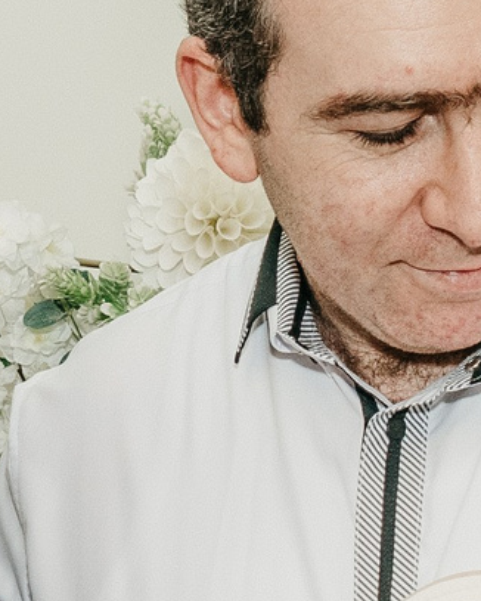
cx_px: -269
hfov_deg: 6.7
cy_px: 468
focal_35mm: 229
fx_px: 4072
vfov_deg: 8.4
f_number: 4.5
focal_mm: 26
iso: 320
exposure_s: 1/160
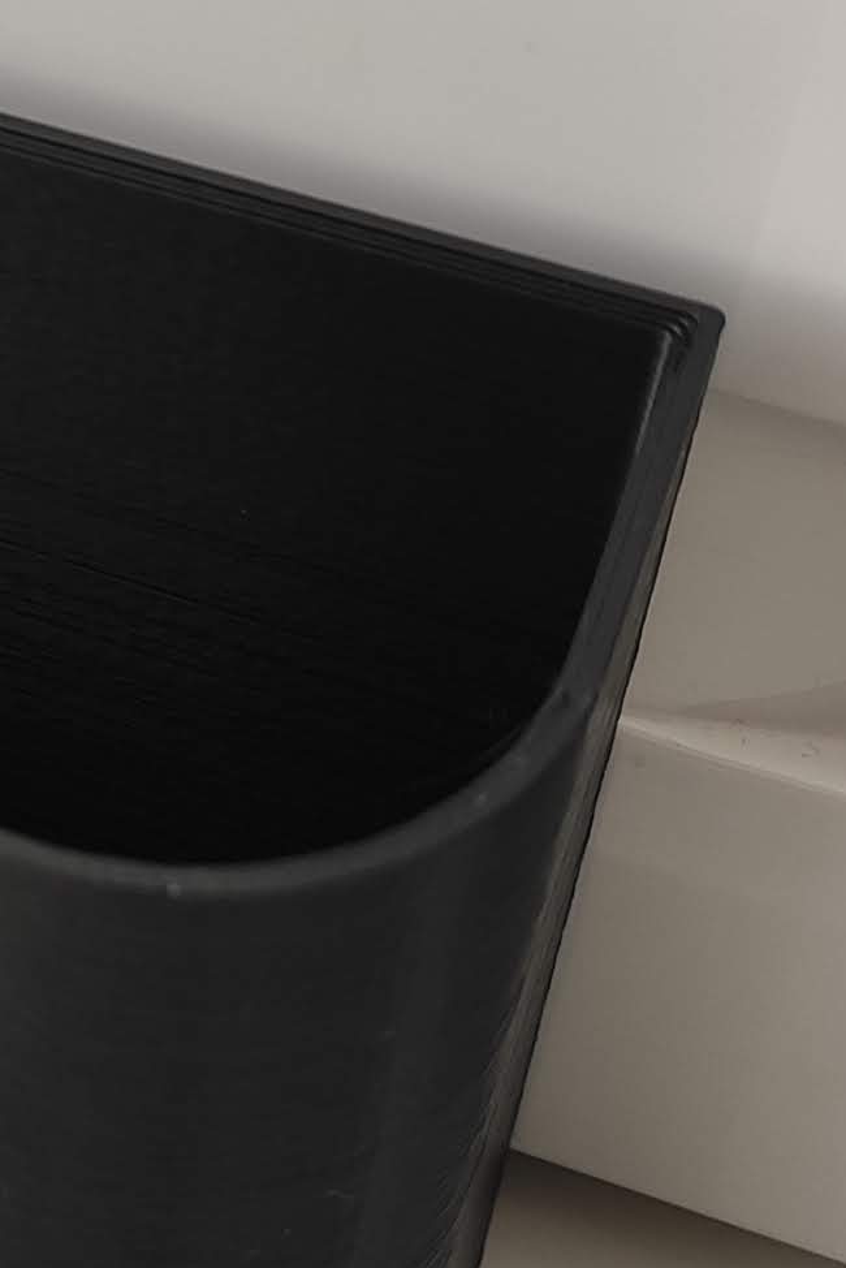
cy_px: 266
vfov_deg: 18.3
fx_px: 3910
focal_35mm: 111
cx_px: -656
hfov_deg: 11.5
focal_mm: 4.77
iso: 169
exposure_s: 1/100
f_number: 1.75
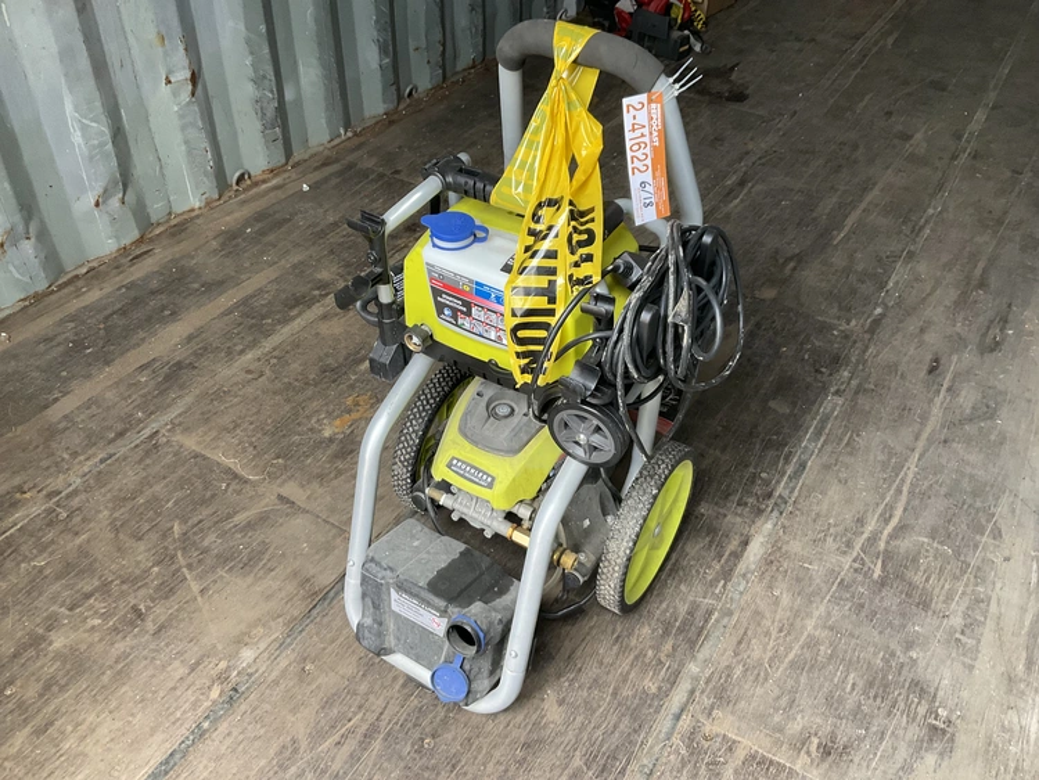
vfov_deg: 48.3
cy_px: 390
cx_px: 520
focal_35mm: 29
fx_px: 871
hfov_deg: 61.6
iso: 64
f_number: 1.8
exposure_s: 1/80
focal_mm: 3
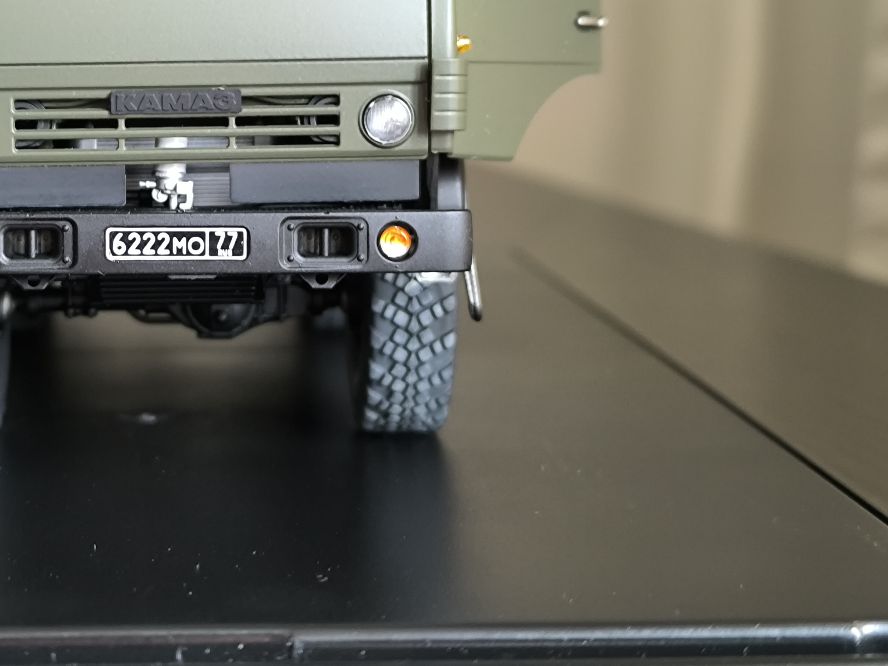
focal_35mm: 75
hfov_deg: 25.6
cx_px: 190
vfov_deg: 19.5
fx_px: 1924
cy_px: 167
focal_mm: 6.14
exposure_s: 1/33.3
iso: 800
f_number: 1.65
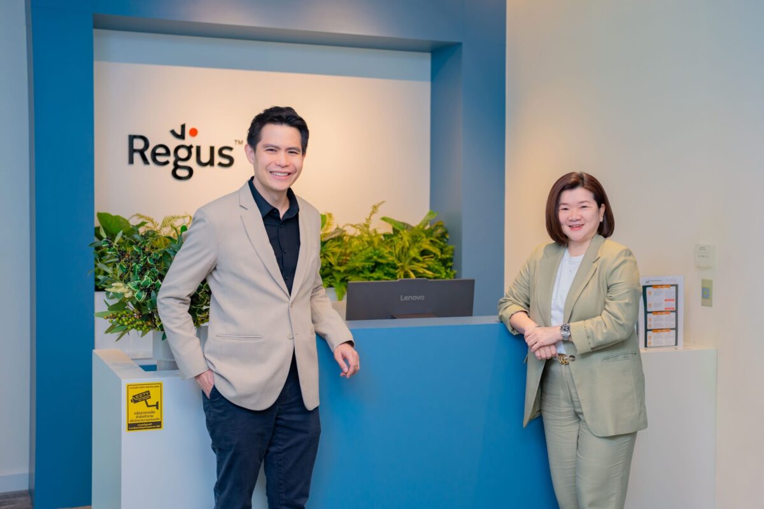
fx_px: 1061
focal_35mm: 50
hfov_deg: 39.6
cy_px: 254
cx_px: 382
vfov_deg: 27.0
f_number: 2.8
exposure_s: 1/100
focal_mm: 50
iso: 400
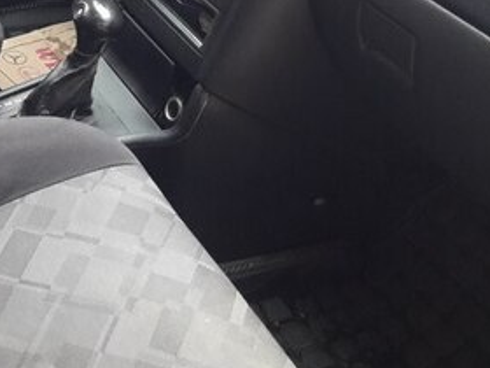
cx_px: 138
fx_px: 934
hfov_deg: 29.0
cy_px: -48
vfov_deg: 21.0
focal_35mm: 66
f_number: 1.9
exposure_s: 1/33
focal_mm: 3.7
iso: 200
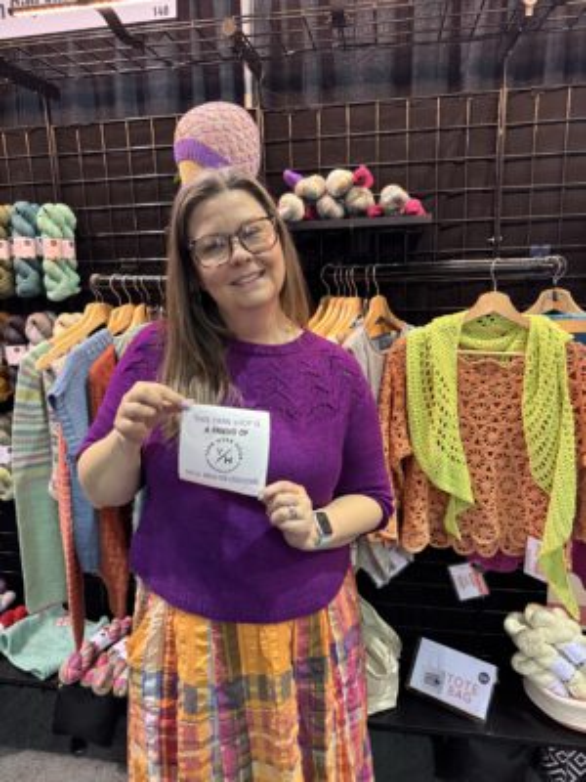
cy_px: 391
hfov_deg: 56.8
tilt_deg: -10.5
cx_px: 293
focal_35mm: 24
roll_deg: +1.2
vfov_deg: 71.6
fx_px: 542
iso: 400
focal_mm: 6.76
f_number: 1.78
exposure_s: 1/60
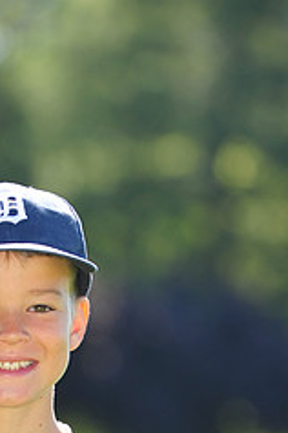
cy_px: 464
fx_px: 5868
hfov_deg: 2.8
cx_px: -2
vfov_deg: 4.2
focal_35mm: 489
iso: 320
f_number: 5
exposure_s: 1/400
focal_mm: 200
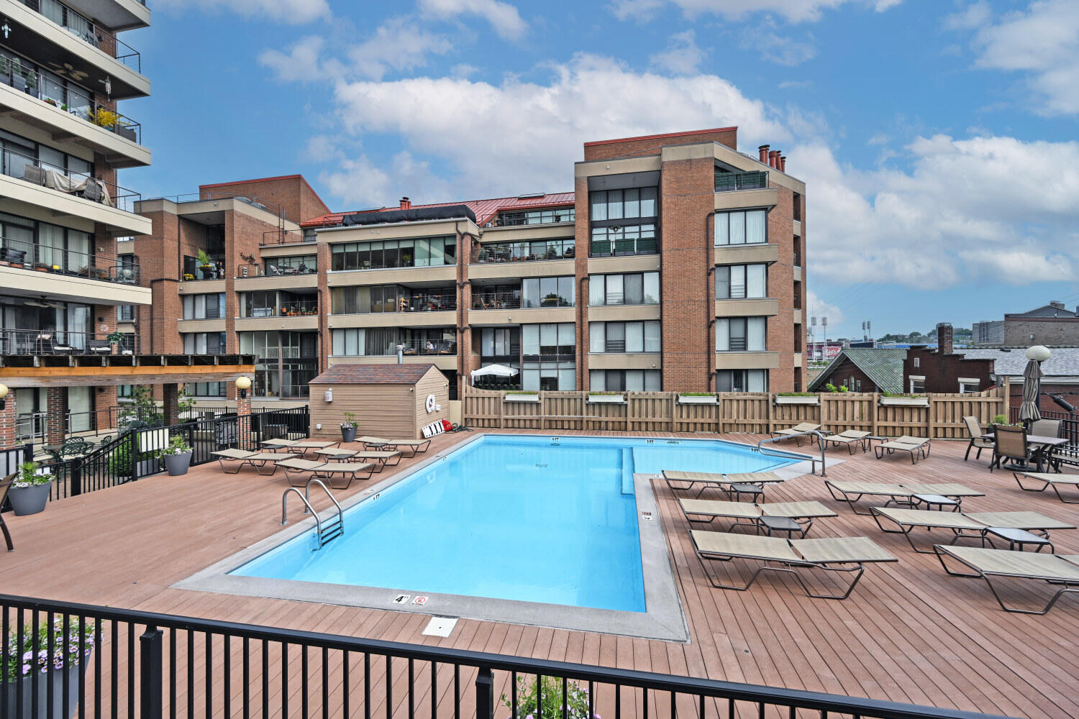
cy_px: 360
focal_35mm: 14
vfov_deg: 81.2
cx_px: 540
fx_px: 420
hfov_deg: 104.3
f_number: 7.1
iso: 100
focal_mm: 14
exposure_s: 1/400
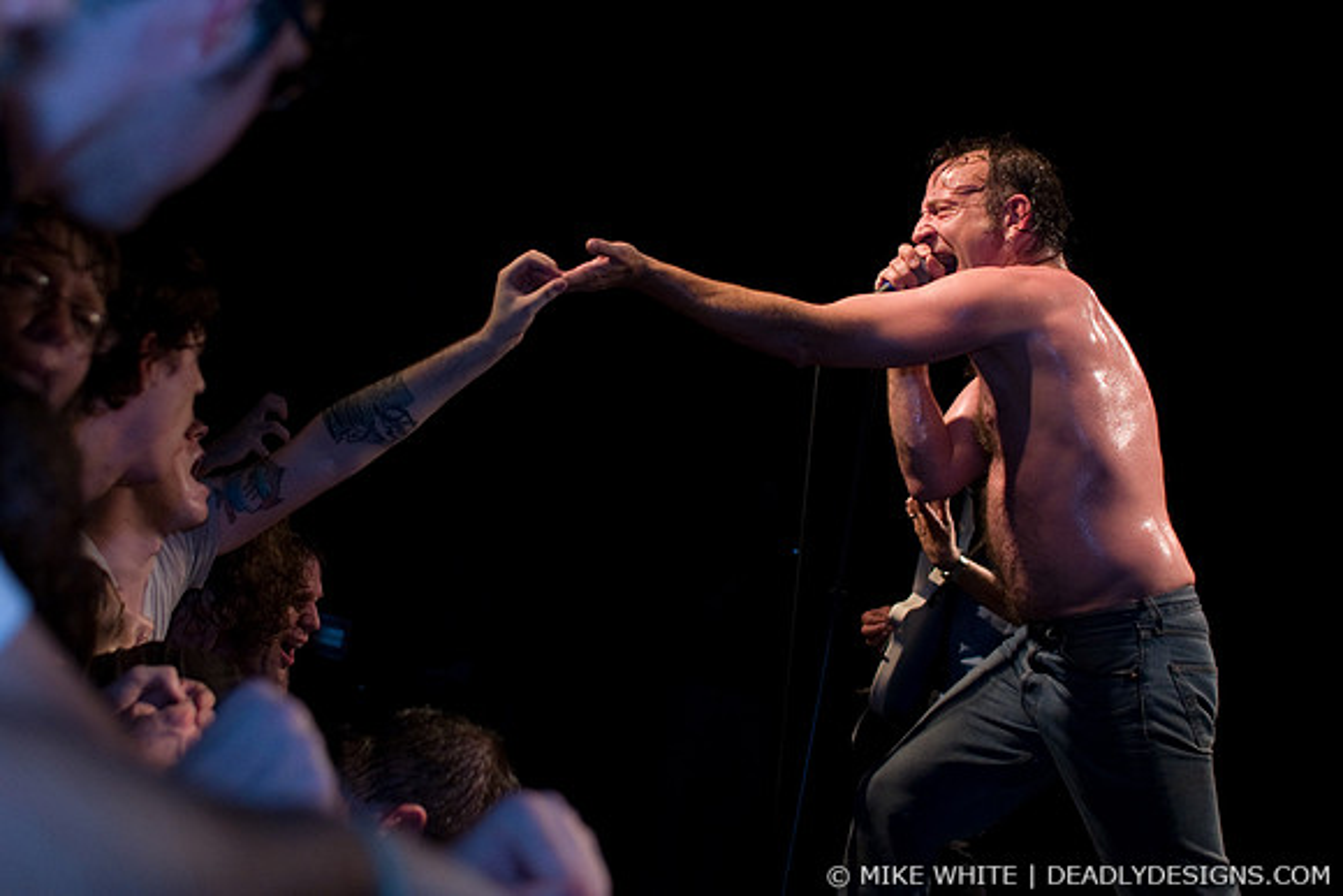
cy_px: 448
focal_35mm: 45
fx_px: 1679
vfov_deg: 29.9
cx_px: 672
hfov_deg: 43.6
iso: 1000
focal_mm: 30
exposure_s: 1/250
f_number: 2.8
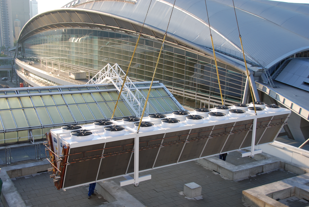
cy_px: 104
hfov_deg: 49.5
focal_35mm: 39
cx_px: 154
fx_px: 335
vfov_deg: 34.3
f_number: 5.6
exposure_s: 1/125
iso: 110
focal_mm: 26
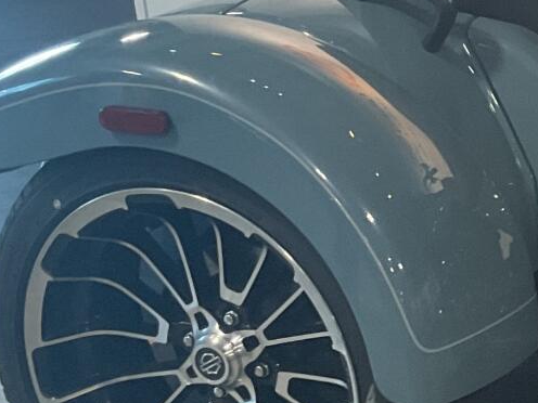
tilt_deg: -17.5
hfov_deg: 15.2
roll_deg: +2.7
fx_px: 1818
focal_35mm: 117
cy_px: 206
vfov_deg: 12.7
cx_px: 884
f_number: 1.8
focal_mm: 3
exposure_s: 1/60
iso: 64
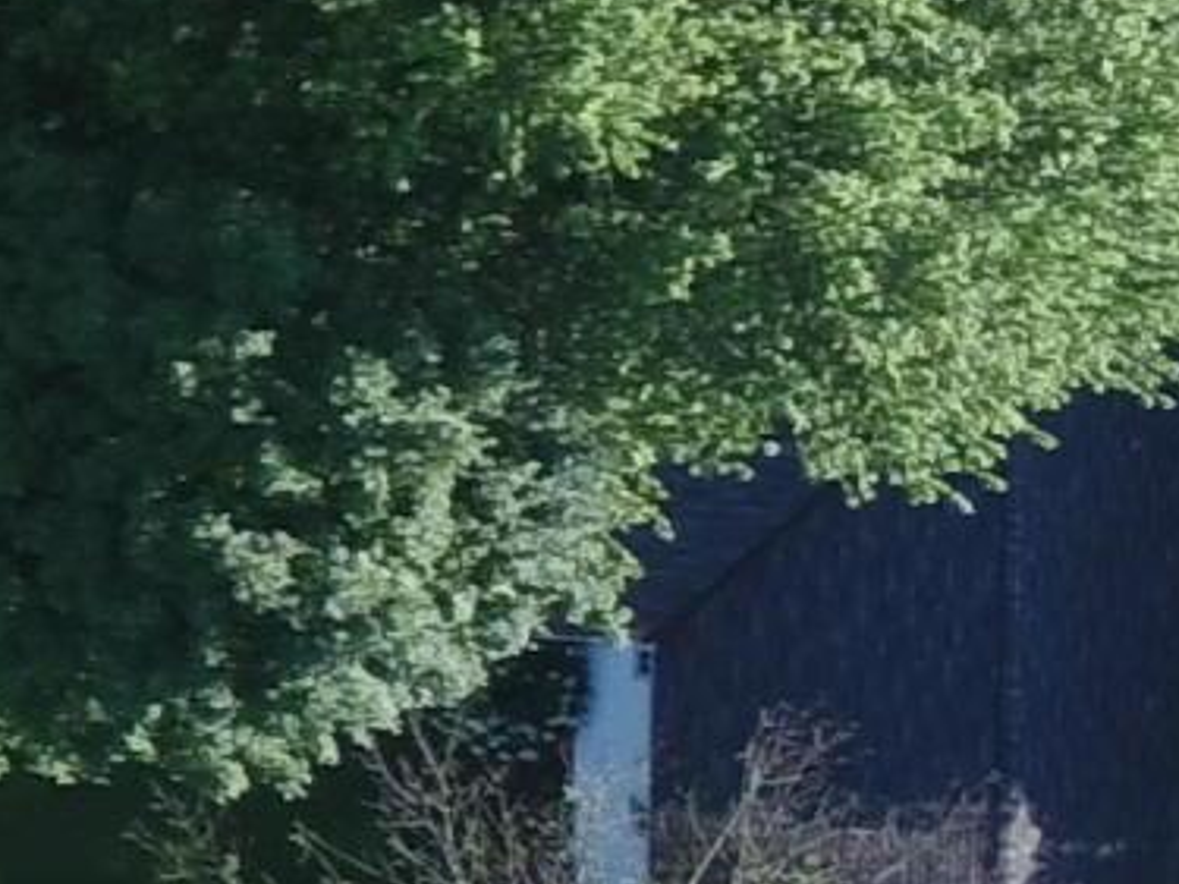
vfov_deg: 9.2
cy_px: -179
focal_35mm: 160
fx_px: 5448
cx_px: -3499
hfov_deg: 7.9
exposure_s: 1/343
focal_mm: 3.61
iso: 100
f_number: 2.8
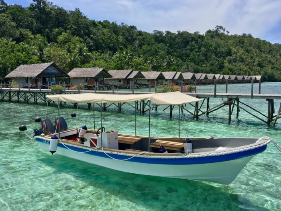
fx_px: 235
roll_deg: +1.2
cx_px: 140
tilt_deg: -5.2
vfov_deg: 48.2
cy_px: 106
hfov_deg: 61.7
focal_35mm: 29
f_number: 2.2
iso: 25
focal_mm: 4.15
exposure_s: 1/2024
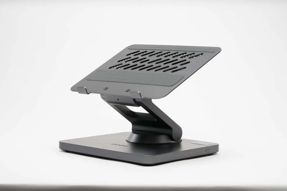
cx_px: 144
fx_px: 717
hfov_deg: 22.6
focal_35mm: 90
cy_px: 96
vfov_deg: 15.2
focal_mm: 90
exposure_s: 1/160
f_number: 11
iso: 100
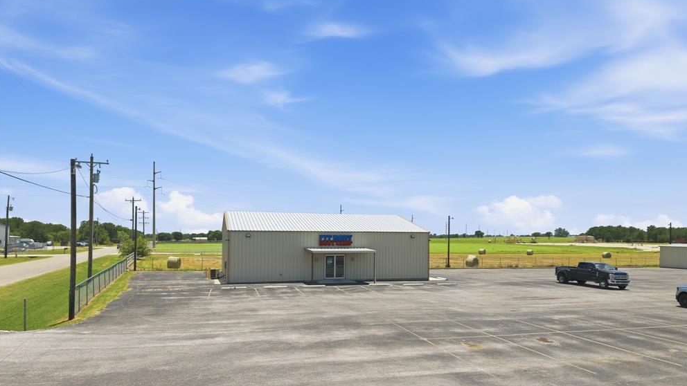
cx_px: 350
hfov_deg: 69.9
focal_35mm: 27
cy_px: 235
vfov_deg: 42.6
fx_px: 492
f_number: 1.8
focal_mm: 8.7
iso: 200
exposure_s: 1/6400
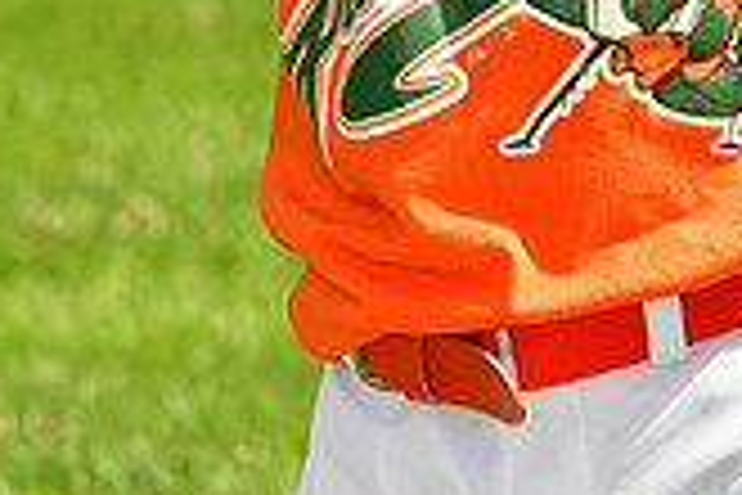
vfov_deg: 2.6
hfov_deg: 4.0
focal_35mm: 518
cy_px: -299
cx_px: 778
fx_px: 10676
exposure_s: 1/1000
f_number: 5
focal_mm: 98
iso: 200
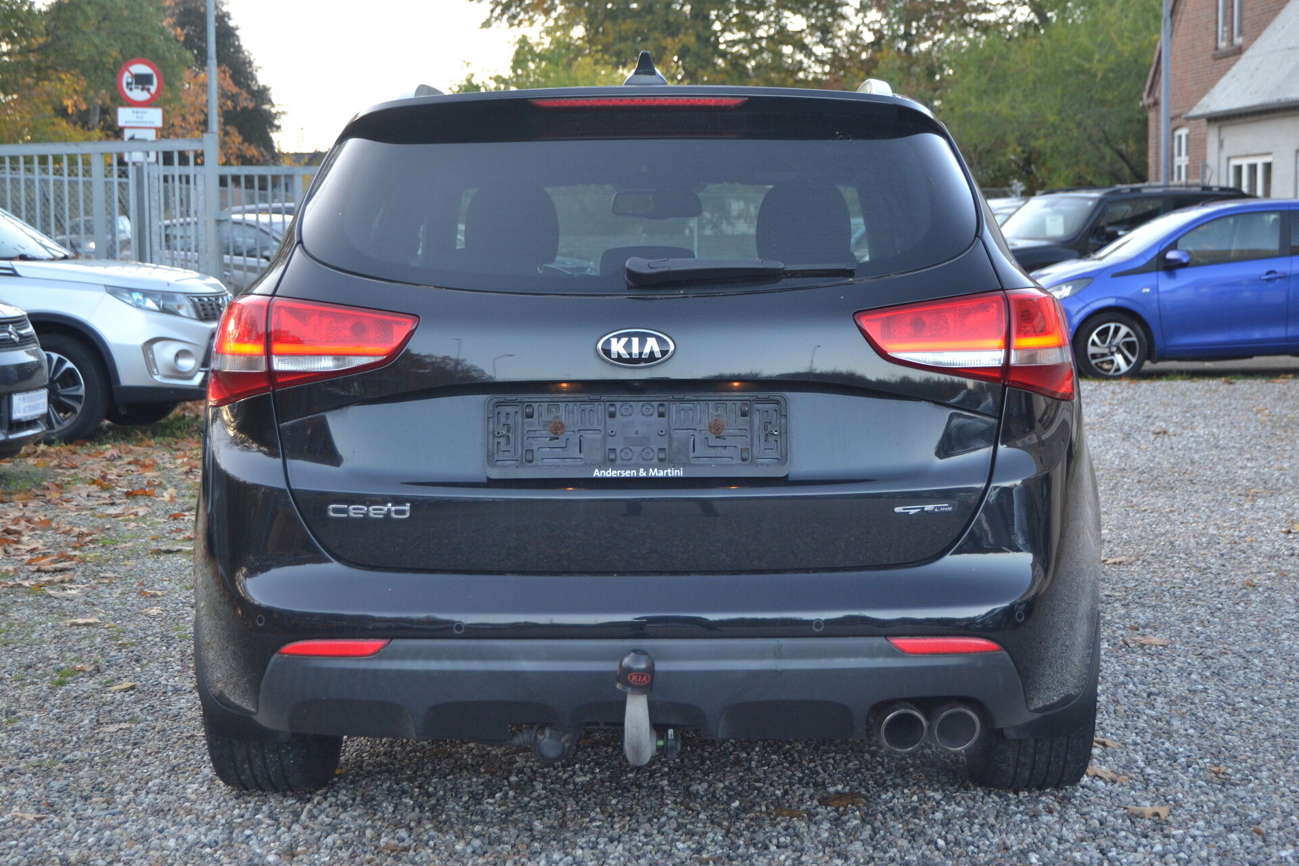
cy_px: 433
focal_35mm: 57
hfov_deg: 35.1
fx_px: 2057
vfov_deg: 23.8
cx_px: 650
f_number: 5.6
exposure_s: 1/125
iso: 360
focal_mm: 38
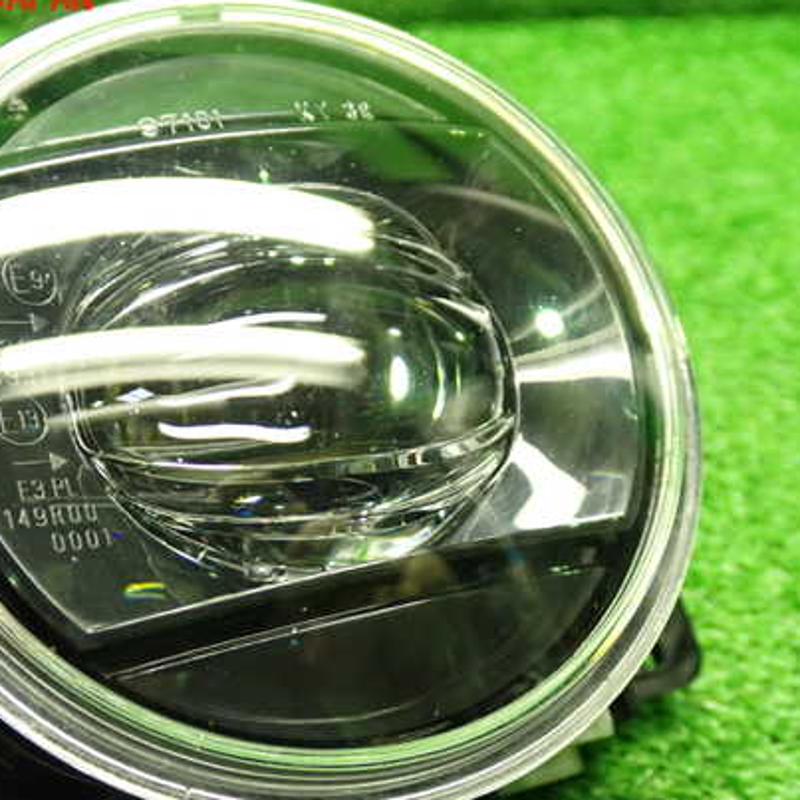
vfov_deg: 34.0
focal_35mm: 50
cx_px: 328
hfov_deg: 33.9
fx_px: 1307
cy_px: 419
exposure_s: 1/40
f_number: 2.7
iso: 640
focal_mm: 6.83
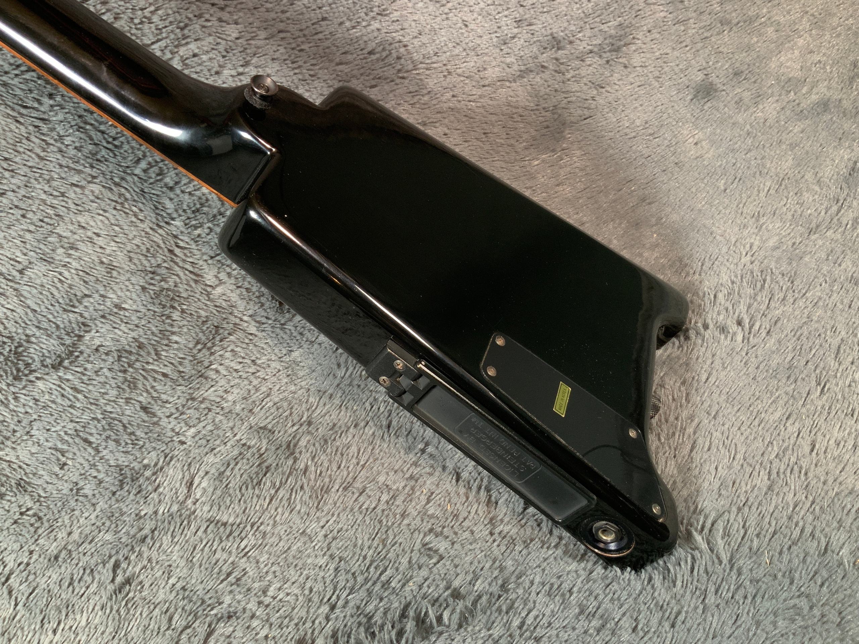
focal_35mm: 29
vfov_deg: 48.2
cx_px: 430
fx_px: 720
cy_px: 322
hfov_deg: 61.7
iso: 100
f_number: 1.8
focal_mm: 3
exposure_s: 1/52
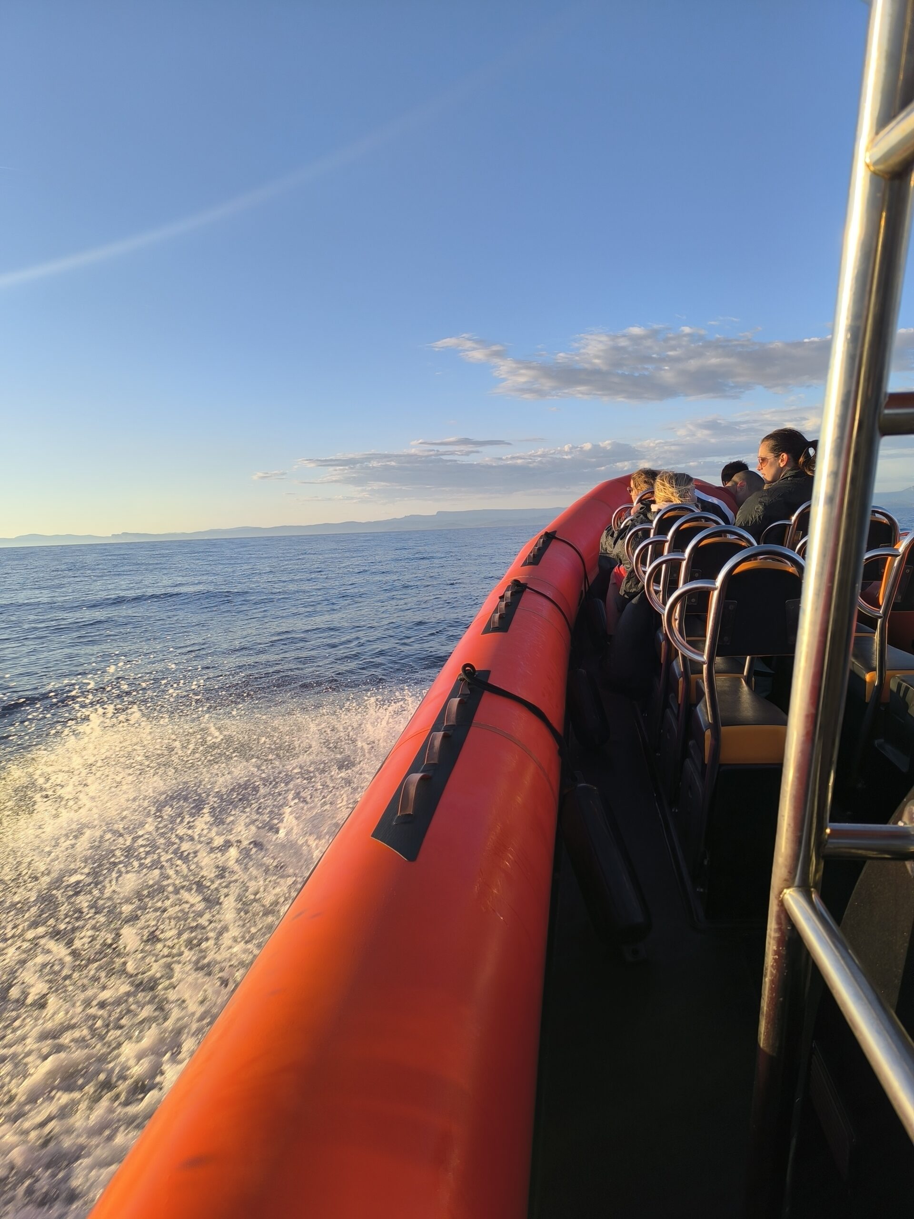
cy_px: 610
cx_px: 457
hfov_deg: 58.9
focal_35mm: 23
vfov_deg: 73.9
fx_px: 810
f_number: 1.65
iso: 50
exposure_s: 1/656
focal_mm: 6.14
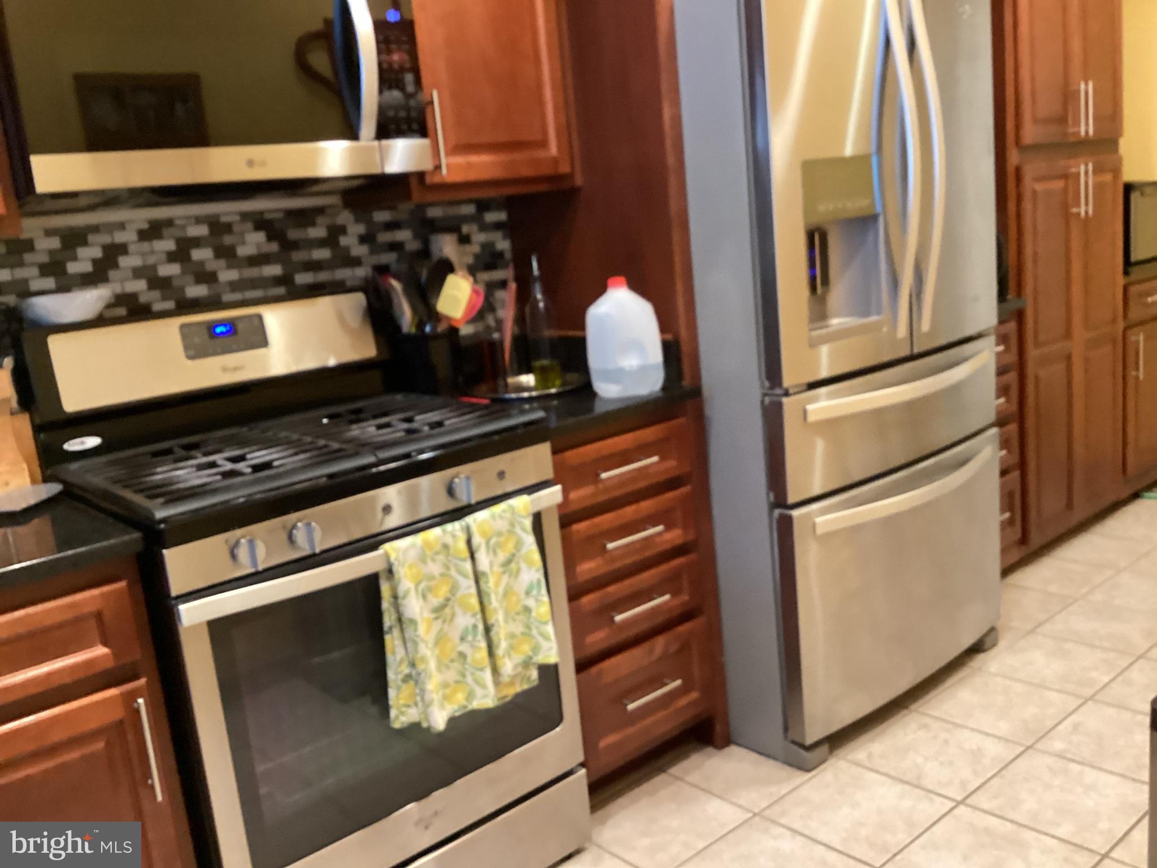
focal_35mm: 31
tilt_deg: -12.6
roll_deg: +2.9
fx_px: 1036
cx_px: 578
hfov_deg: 58.4
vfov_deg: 45.4
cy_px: 434
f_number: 2.4
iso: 400
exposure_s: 1/40
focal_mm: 3.3
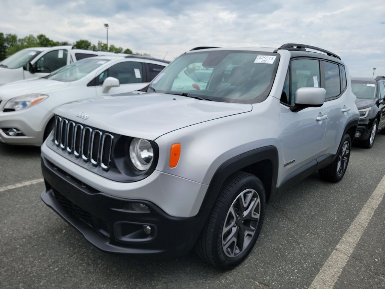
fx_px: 267
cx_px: 192
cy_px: 144
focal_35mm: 24
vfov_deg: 56.8
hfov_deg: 71.6
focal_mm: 6.7
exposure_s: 1/868
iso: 50
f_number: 1.8
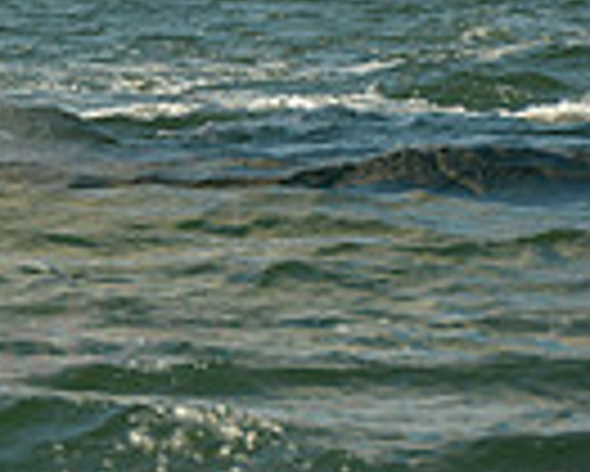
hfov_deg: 2.4
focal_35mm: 808
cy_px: -245
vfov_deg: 1.9
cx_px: -644
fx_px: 14120
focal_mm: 195
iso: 280
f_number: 10
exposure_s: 1/1000
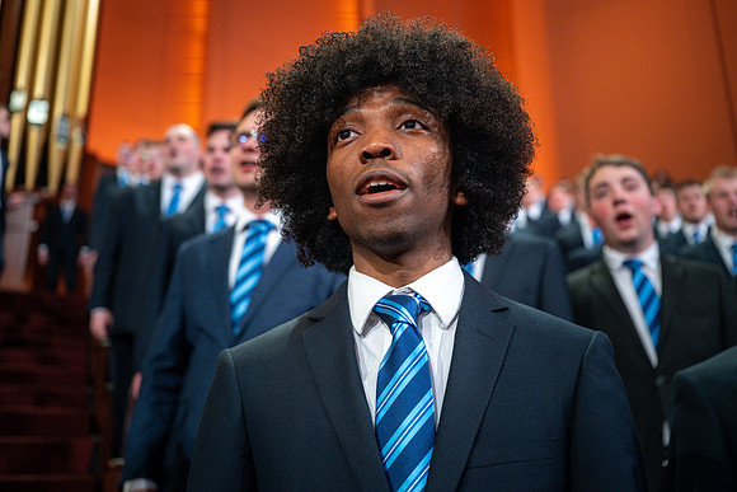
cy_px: 246
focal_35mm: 36
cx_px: 368
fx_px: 737
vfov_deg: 36.9
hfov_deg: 53.1
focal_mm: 36
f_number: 2.8
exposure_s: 1/320
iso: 1600
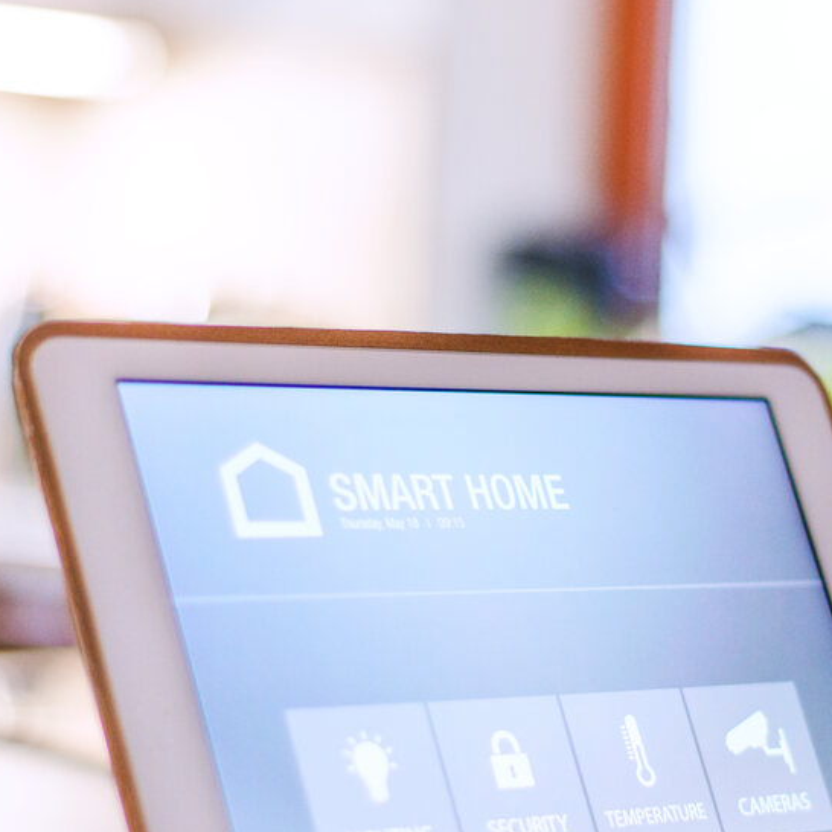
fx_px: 2964
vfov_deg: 15.9
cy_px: 622
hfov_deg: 15.9
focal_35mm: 109
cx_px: 582
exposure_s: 1/160
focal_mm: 50
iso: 500
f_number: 2.2
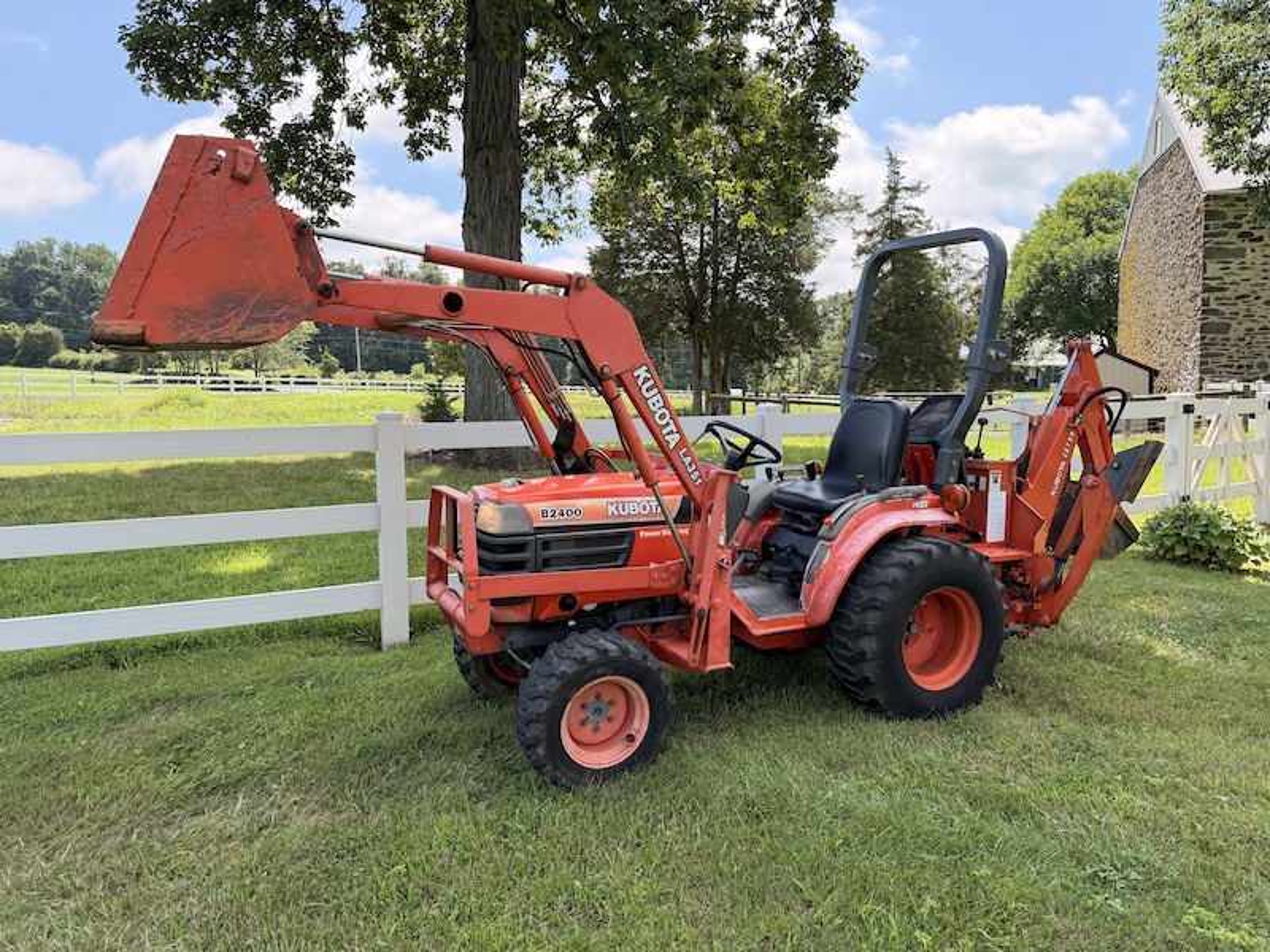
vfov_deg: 56.8
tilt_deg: -3.3
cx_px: 635
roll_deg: +1.6
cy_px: 476
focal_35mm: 24
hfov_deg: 71.6
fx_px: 881
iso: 100
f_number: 1.78
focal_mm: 6.76
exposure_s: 1/1770
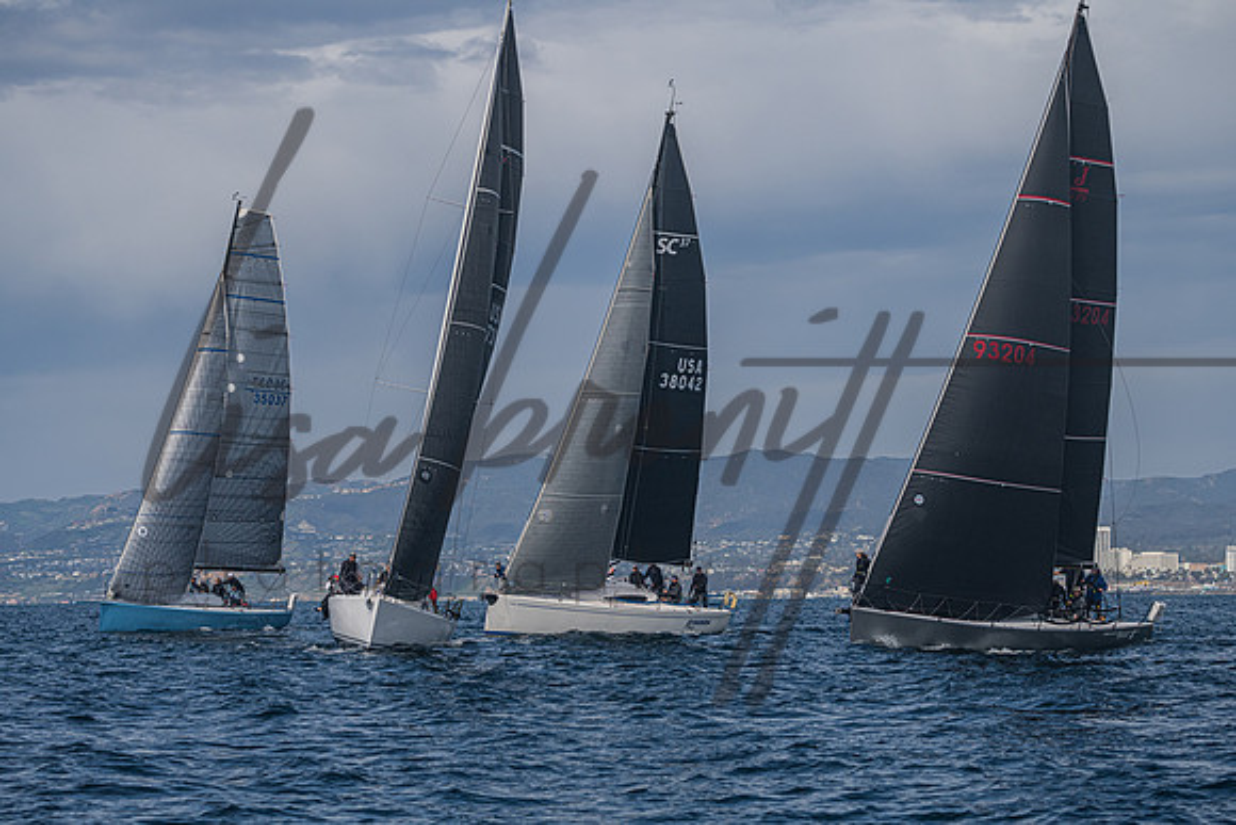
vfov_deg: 12.5
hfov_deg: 18.6
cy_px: 412
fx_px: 3773
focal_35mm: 110
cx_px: 618
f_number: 6.3
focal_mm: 100
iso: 320
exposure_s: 1/4000
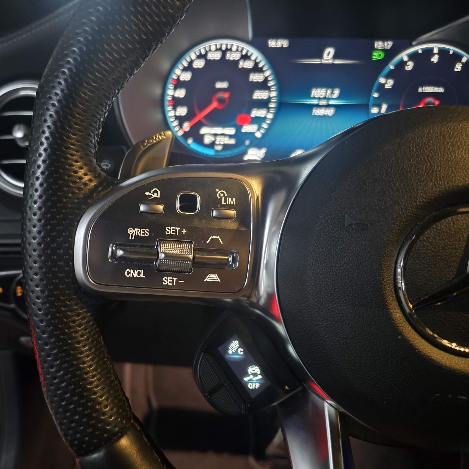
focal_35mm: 28
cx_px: 150
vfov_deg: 57.3
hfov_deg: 55.9
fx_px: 429
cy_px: 231
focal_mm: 6.3
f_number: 1.7
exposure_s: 1/20
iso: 1250
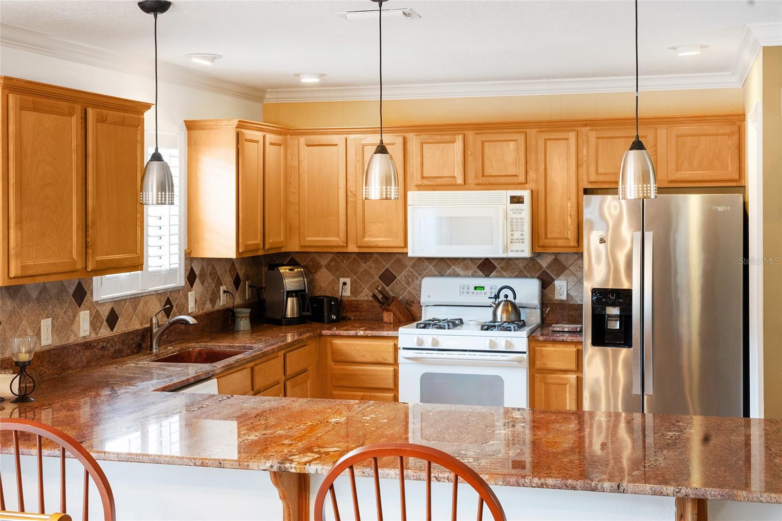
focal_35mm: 48
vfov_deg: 28.1
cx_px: 391
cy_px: 260
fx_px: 1042
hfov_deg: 41.1
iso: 400
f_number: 8
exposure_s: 1/8
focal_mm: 48
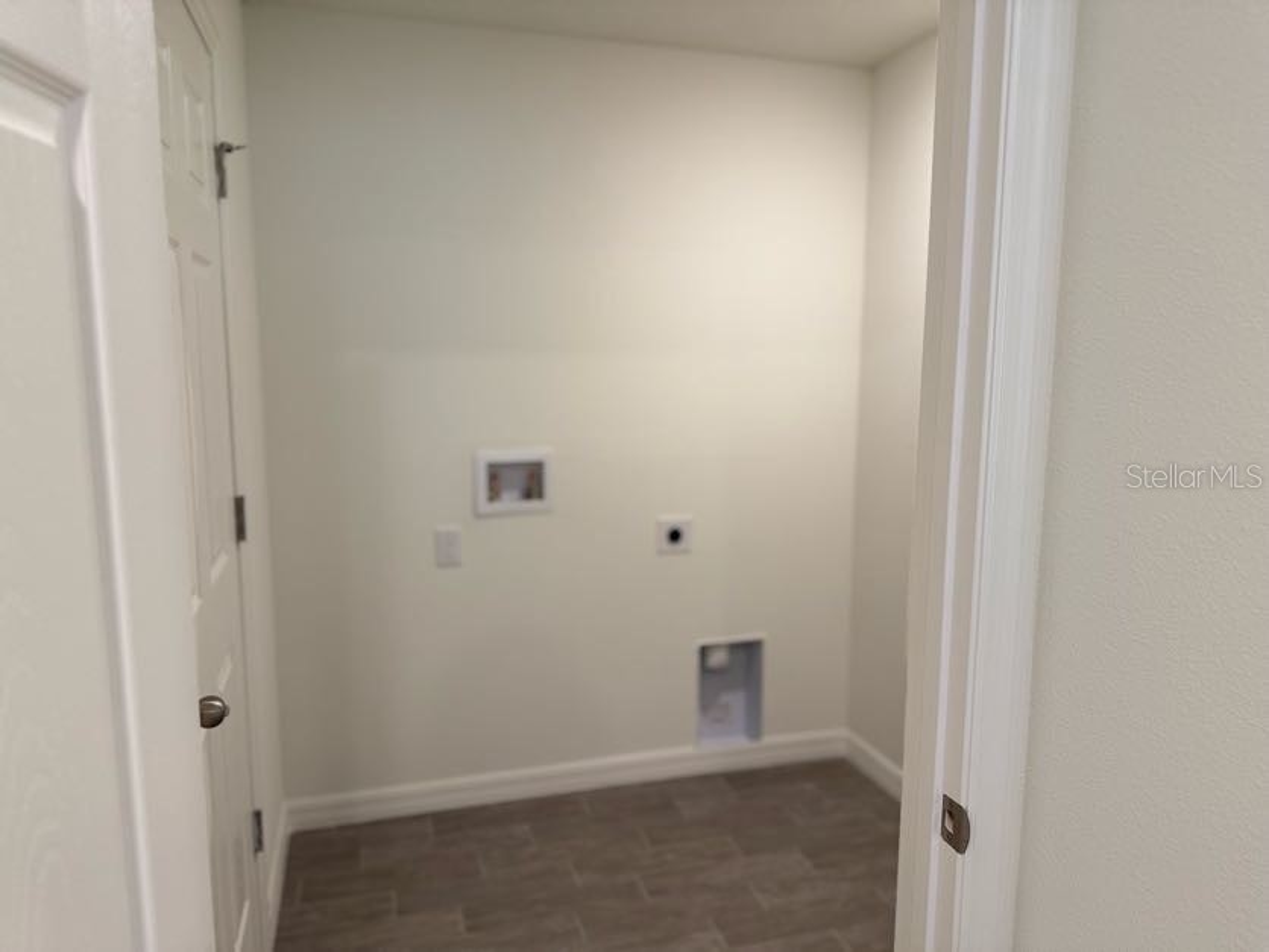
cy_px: 476
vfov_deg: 56.8
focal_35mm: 24
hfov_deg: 71.6
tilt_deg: -7.0
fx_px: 880
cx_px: 634
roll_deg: +0.0
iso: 200
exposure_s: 1/120
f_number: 1.78
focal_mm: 6.76
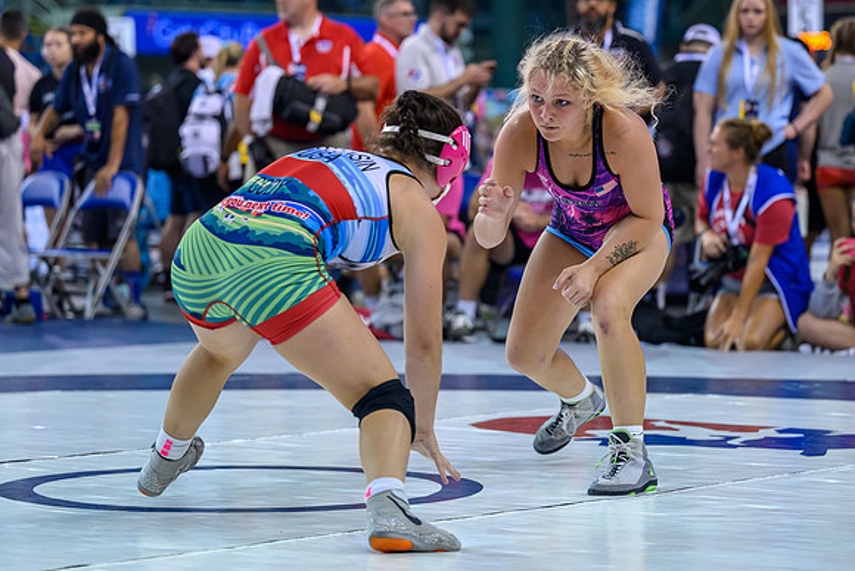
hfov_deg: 14.9
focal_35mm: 138
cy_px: 243
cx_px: 495
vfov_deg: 10.0
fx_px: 3269
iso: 2500
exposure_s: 1/800
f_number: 2.8
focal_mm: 94
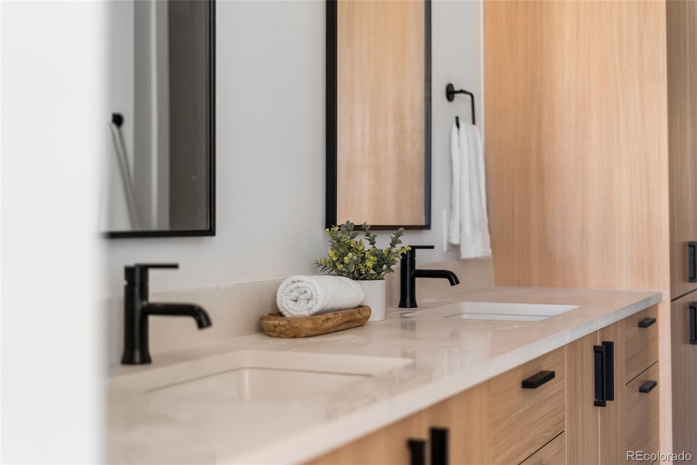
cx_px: 348
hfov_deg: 39.6
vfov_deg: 27.0
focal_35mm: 50
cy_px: 232
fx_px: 968
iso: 500
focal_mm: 50
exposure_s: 1/60
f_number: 1.8
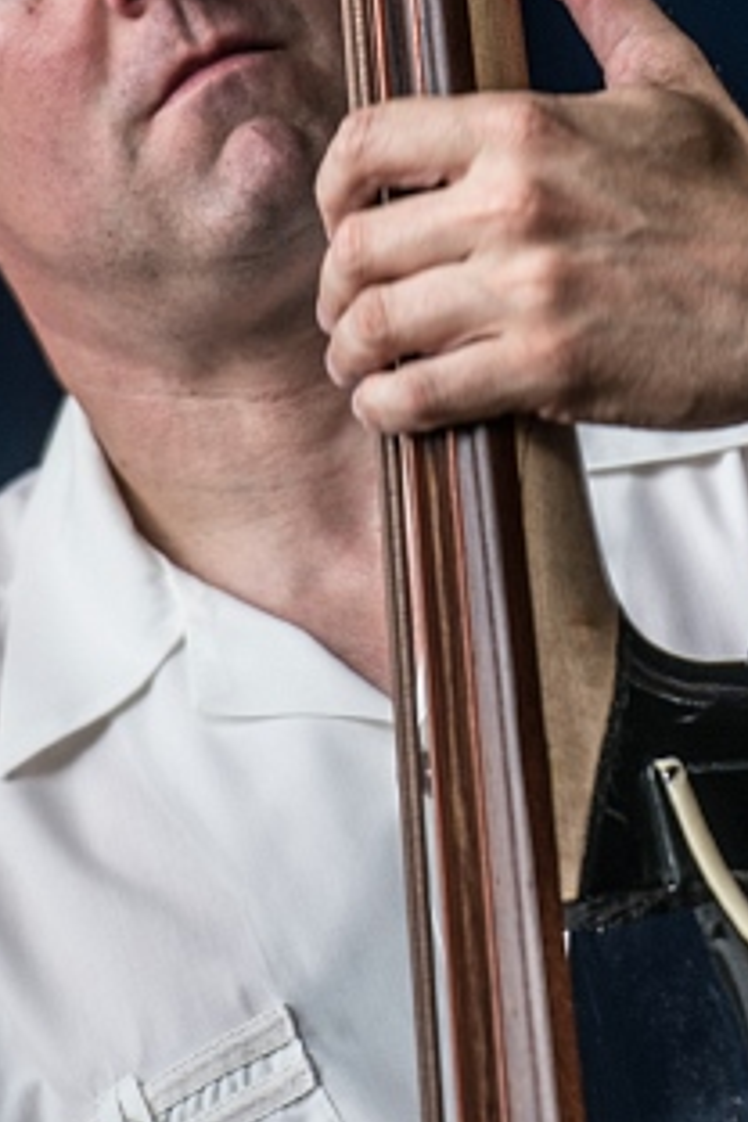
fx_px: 21597
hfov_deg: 2.0
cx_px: 701
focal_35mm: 693
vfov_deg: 3.0
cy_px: 302
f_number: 3.2
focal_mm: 200
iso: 160
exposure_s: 1/250
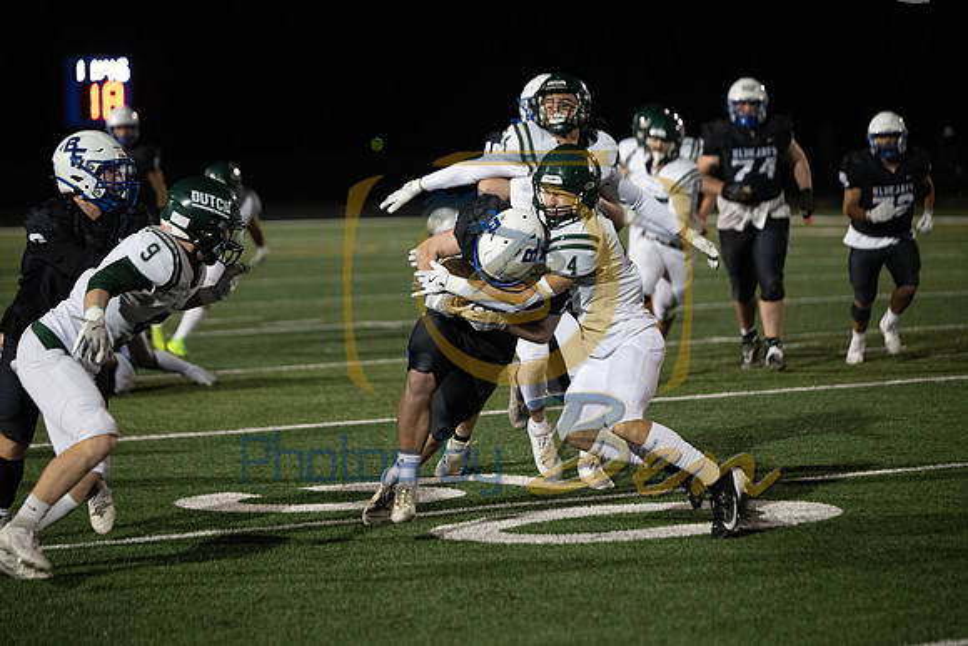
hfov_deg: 14.7
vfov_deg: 9.8
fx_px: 3765
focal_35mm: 140
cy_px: 323
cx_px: 484
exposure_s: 1/1000
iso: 4000
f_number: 2.8
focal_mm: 140
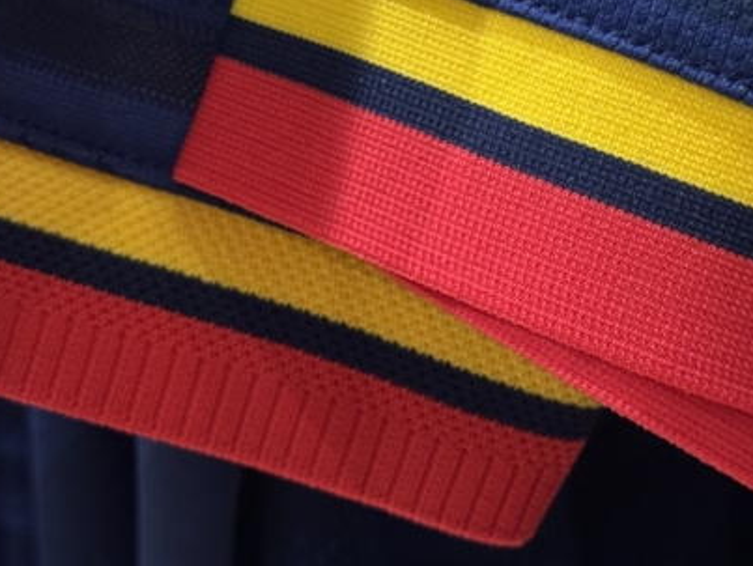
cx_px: 432
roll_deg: +2.7
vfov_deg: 12.5
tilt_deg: -27.9
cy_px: 267
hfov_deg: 16.5
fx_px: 2591
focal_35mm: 119
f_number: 1.78
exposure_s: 1/33
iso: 200
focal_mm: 6.76
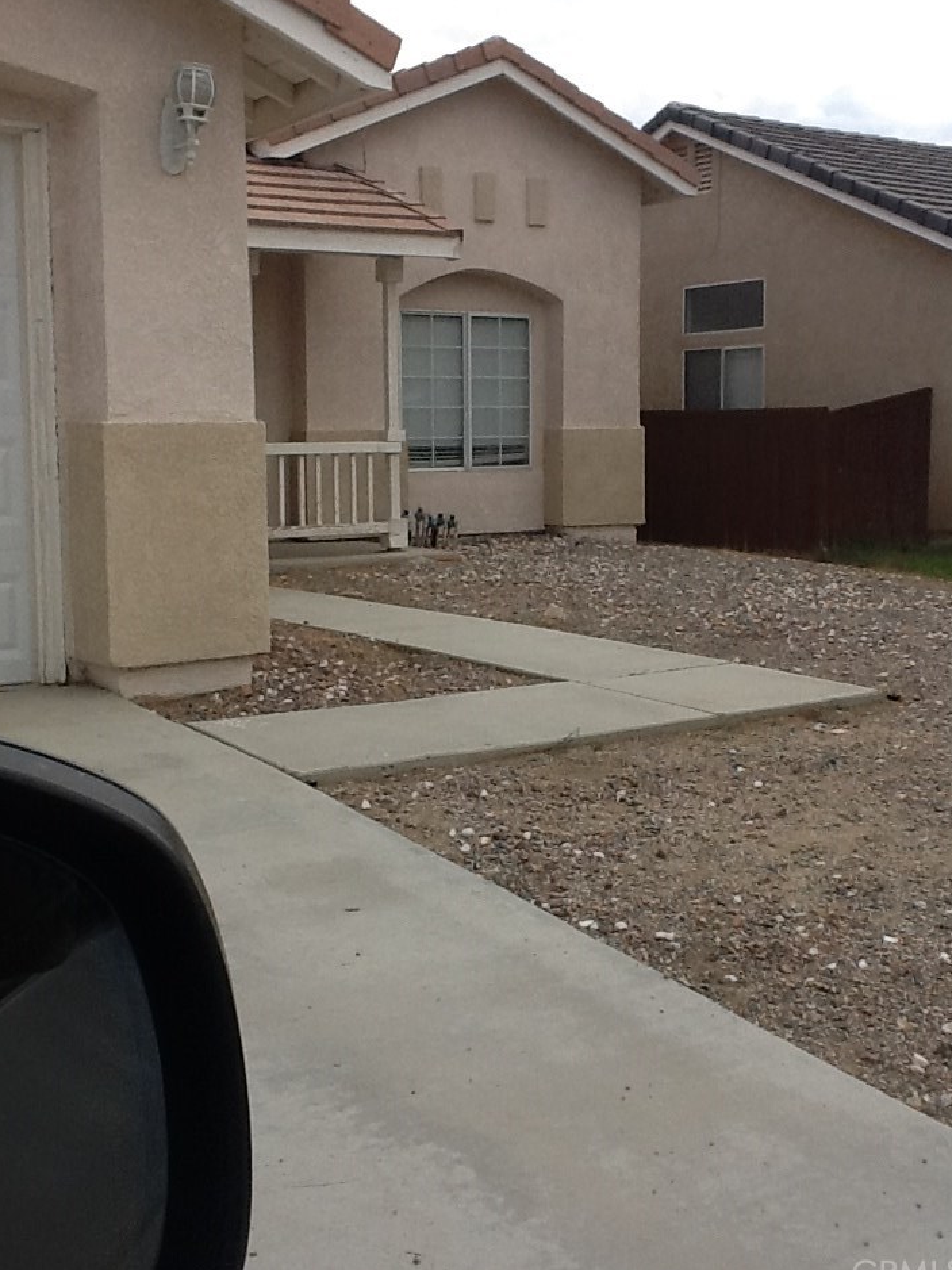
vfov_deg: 42.1
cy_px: 636
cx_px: 475
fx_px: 1650
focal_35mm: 45
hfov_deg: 32.2
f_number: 2.4
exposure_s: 1/1575
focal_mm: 2.03
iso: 40
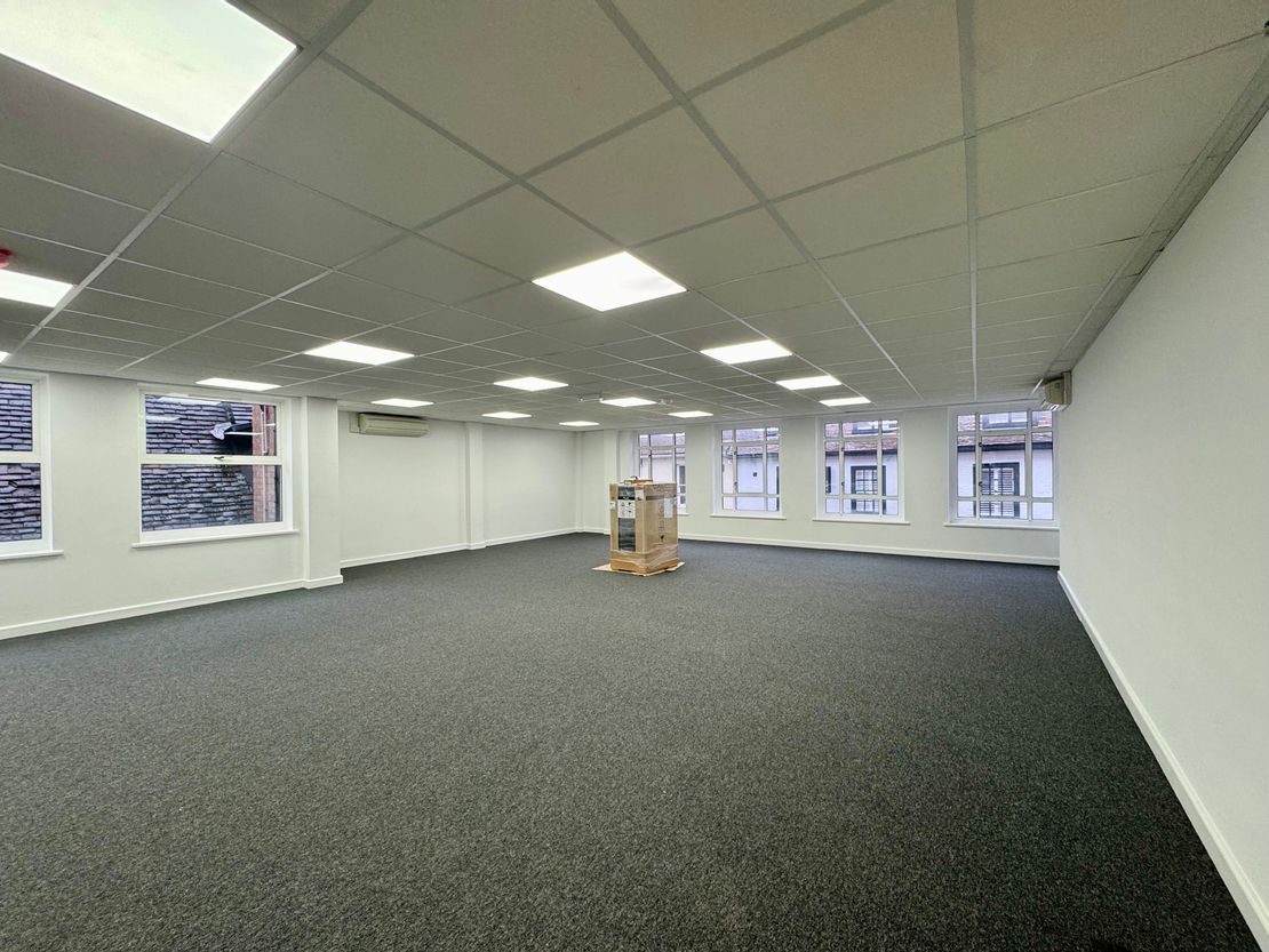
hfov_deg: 102.1
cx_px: 634
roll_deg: +1.4
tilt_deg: -0.6
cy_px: 476
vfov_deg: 85.7
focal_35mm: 14
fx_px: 513
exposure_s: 1/100
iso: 125
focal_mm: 2.22
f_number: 2.2
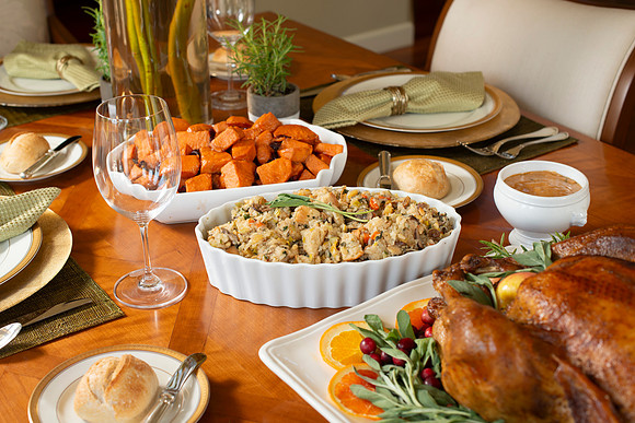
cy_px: 212
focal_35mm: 50
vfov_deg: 27.0
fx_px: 882
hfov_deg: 39.6
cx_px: 318
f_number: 5.6
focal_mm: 50
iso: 200
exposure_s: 1/60
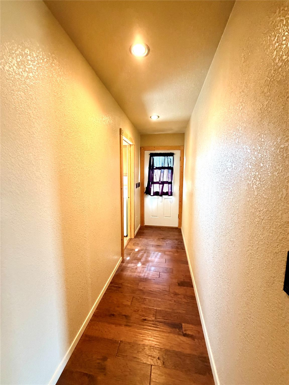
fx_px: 156
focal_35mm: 14
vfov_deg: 102.1
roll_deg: -1.5
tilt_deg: -6.1
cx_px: 144
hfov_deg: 85.7
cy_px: 192
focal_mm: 2.22
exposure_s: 1/60
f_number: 2.2
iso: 500
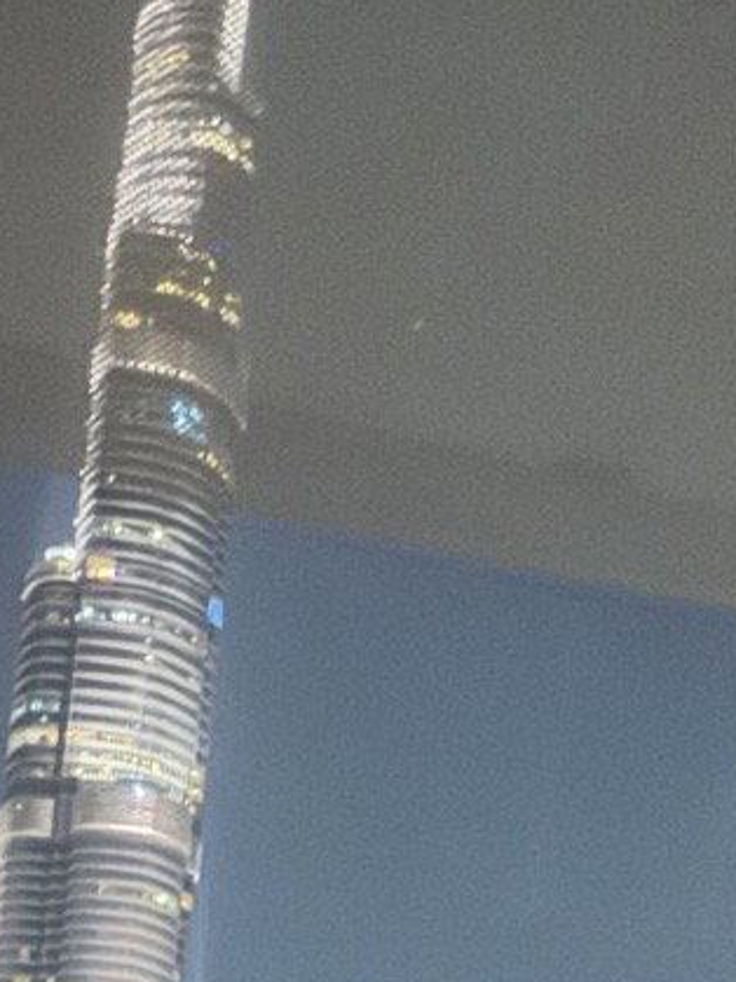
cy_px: 1364
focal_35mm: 86
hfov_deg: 17.2
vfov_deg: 20.3
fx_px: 2439
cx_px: 389
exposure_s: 1/7
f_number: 1.9
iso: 1250
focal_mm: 2.71
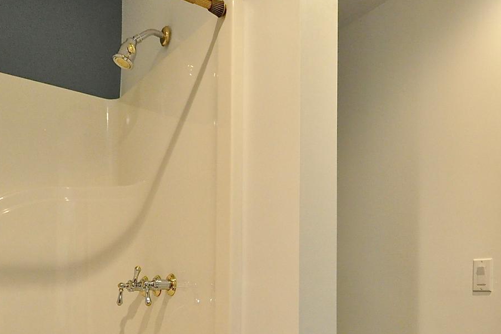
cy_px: 292
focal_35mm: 34
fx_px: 473
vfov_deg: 36.8
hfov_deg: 55.7
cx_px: 278
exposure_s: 1/60
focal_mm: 10
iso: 1600
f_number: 3.5
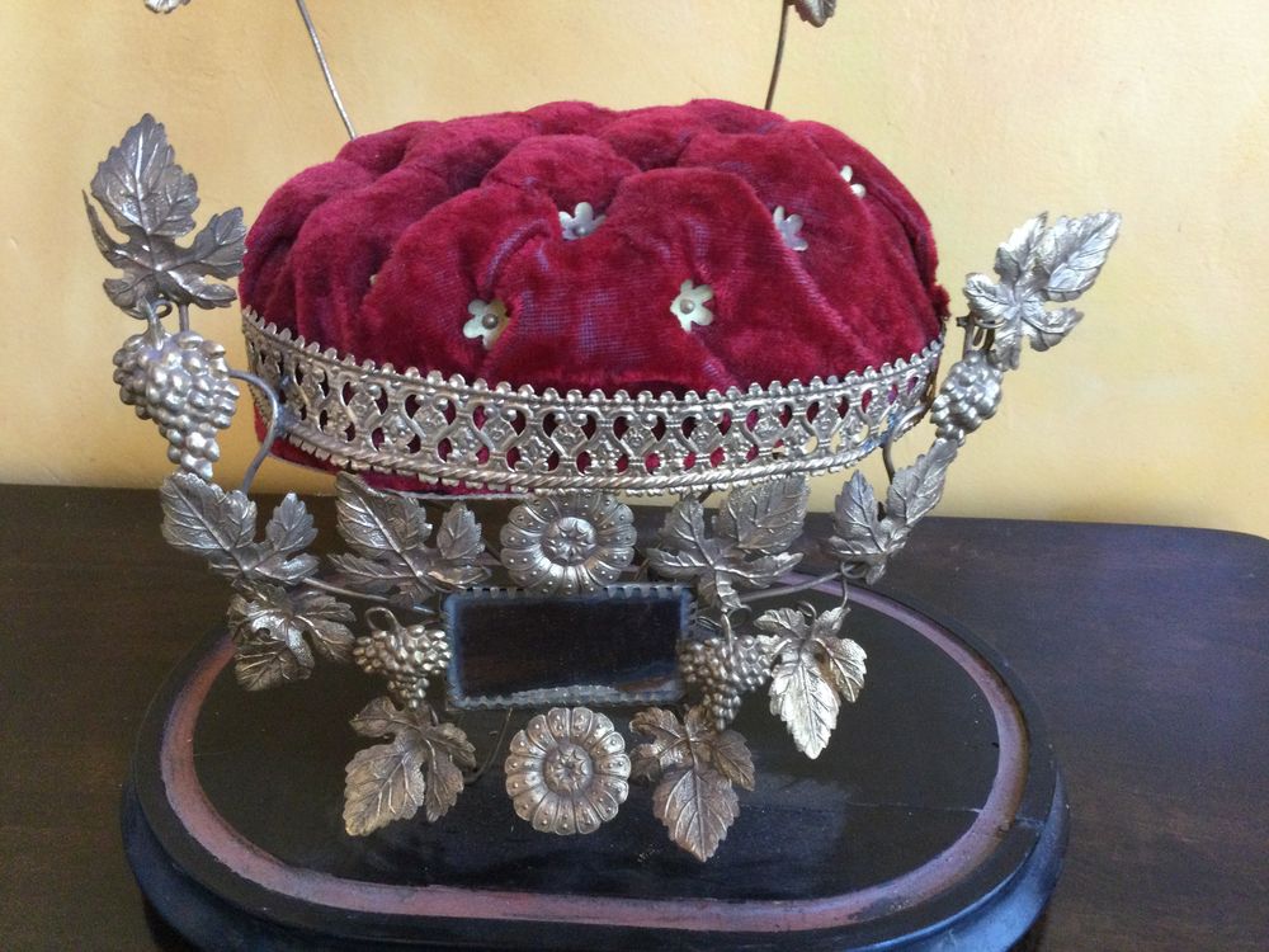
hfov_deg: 58.4
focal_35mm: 31
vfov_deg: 45.4
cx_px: 634
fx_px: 1136
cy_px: 476
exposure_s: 1/33
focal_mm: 3.3
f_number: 2.4
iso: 160
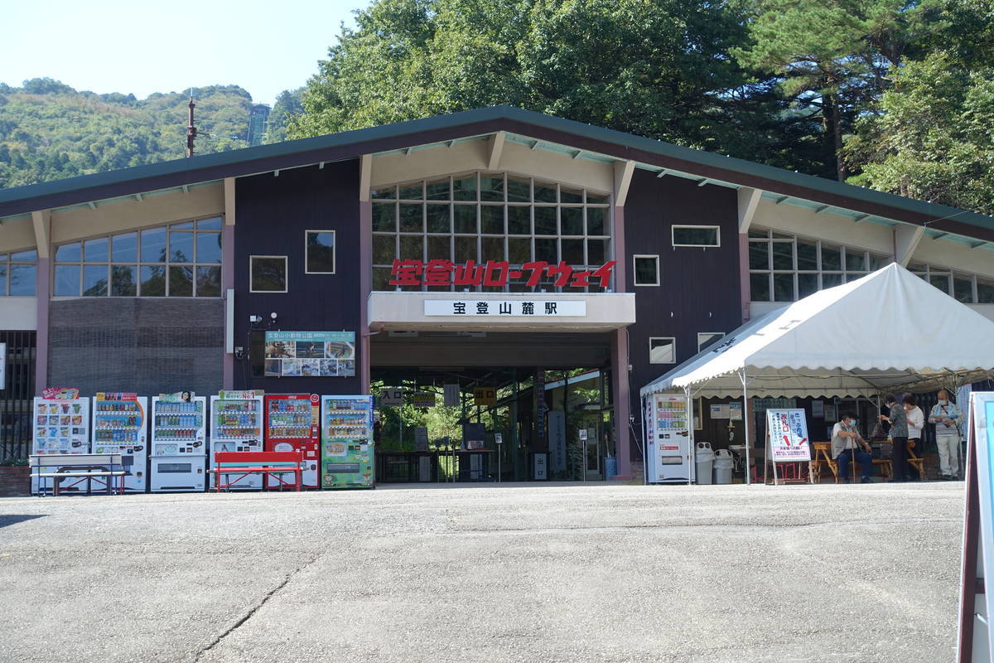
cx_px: 497
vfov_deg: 27.5
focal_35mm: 49
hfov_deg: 40.3
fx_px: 1353
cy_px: 332
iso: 125
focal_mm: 18.1
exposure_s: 1/320
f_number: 4
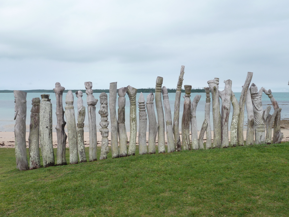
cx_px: 144
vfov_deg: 44.2
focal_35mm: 32
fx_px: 267
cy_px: 108
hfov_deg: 56.8
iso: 80
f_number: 4
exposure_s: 1/250
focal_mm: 5.3
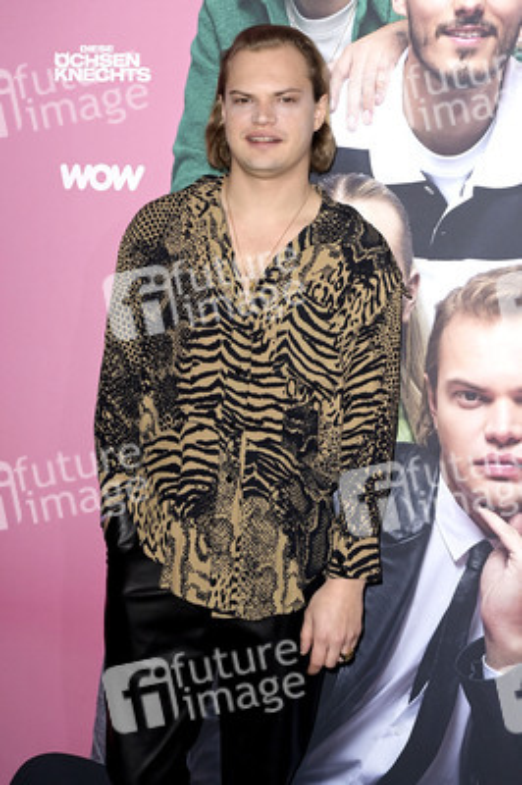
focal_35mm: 70
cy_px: 392
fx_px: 1525
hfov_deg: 19.4
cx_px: 261
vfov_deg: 28.9
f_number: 5
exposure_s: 1/250
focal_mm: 70
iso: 500
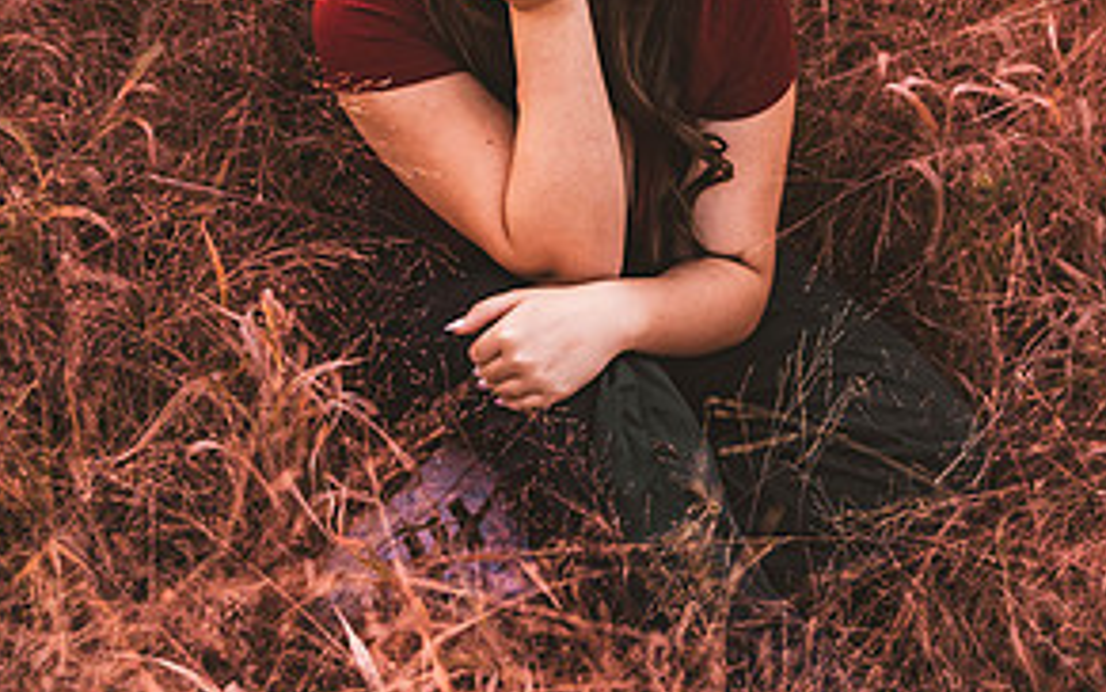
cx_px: 524
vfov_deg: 18.4
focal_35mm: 69
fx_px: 2080
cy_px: 17
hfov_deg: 29.8
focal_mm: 34
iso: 1000
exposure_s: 1/100
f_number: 2.8
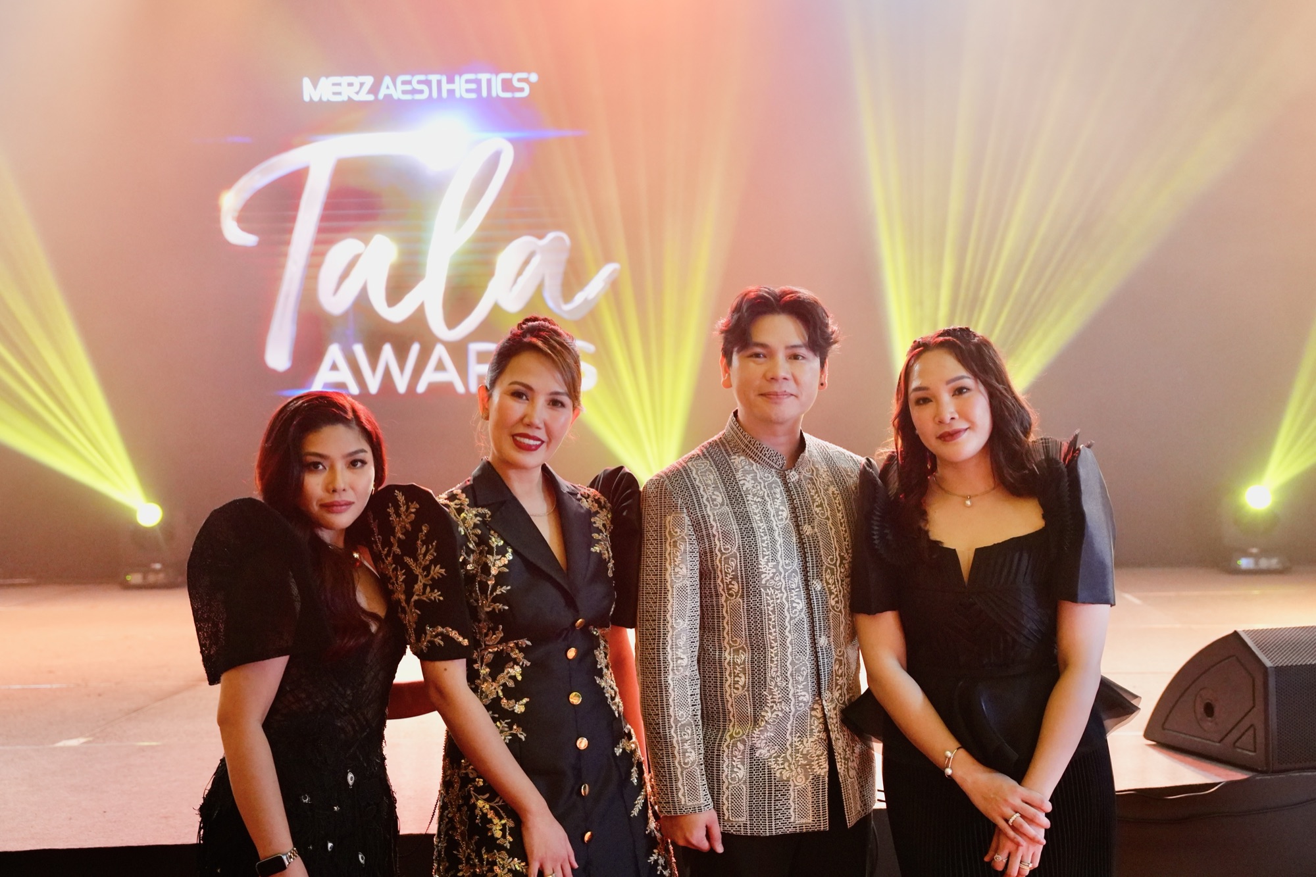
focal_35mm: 42
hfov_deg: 45.9
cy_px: 438
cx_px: 658
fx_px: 1553
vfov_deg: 31.5
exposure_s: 1/160
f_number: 3.5
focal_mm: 42.5
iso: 2000
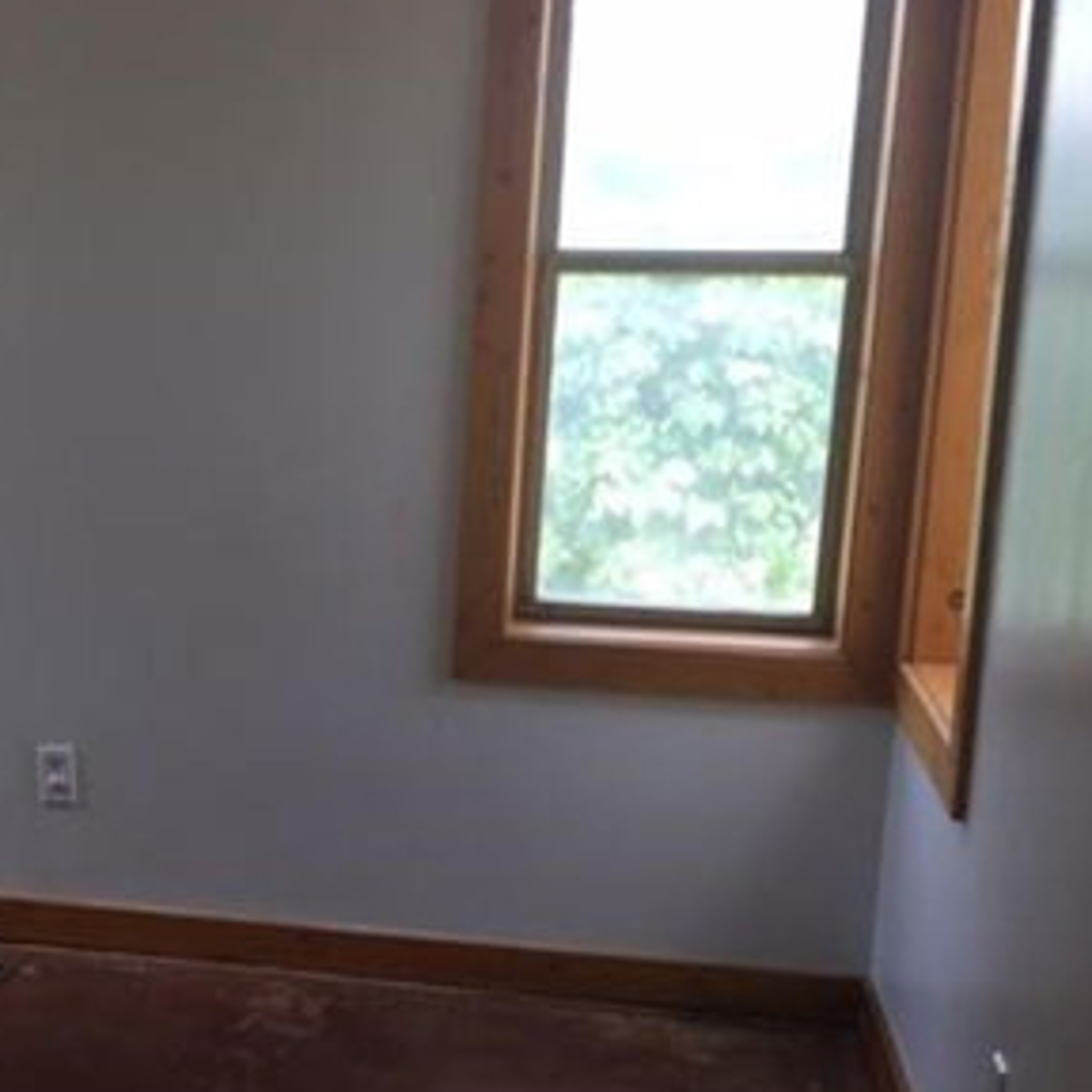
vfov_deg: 29.9
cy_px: 679
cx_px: 95
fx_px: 2034
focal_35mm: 57
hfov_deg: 28.8
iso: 50
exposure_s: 1/120
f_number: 2.2
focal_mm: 4.15
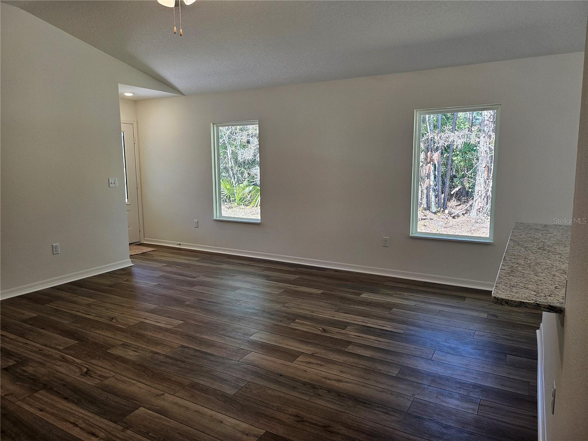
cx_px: 294
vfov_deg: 56.8
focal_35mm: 24
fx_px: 408
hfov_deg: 71.6
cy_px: 220
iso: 80
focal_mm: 5
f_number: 1.8
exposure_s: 1/120
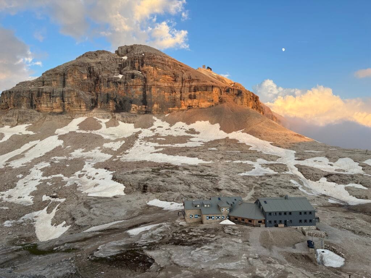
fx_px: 279
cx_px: 186
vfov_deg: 53.1
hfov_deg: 67.3
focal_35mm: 26
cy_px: 139
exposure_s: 1/439
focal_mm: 5.96
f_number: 1.6
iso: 50
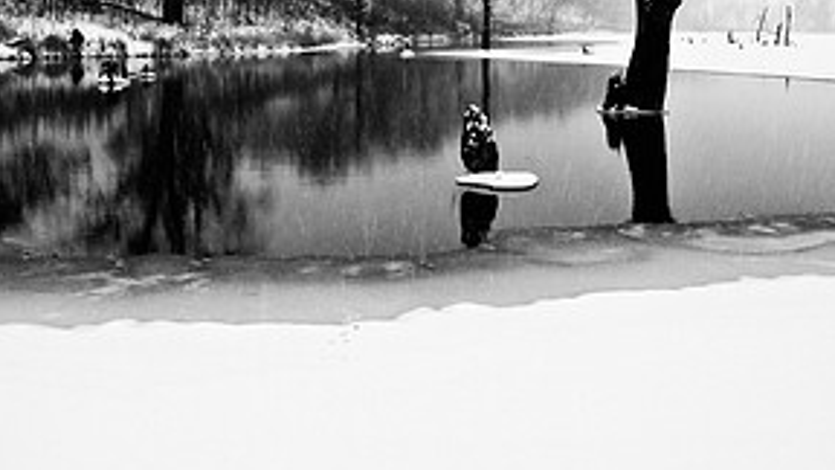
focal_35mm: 49
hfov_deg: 42.1
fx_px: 1085
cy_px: 67
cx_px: 425
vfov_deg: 23.9
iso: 400
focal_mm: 20
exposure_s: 1/45
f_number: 8
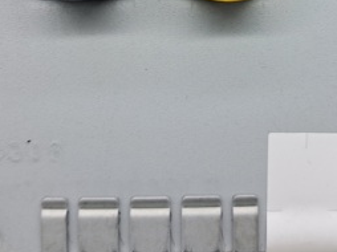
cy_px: -22
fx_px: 661
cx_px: 231
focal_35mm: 68
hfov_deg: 28.4
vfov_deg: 20.6
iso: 50
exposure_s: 1/50
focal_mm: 4
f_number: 1.8
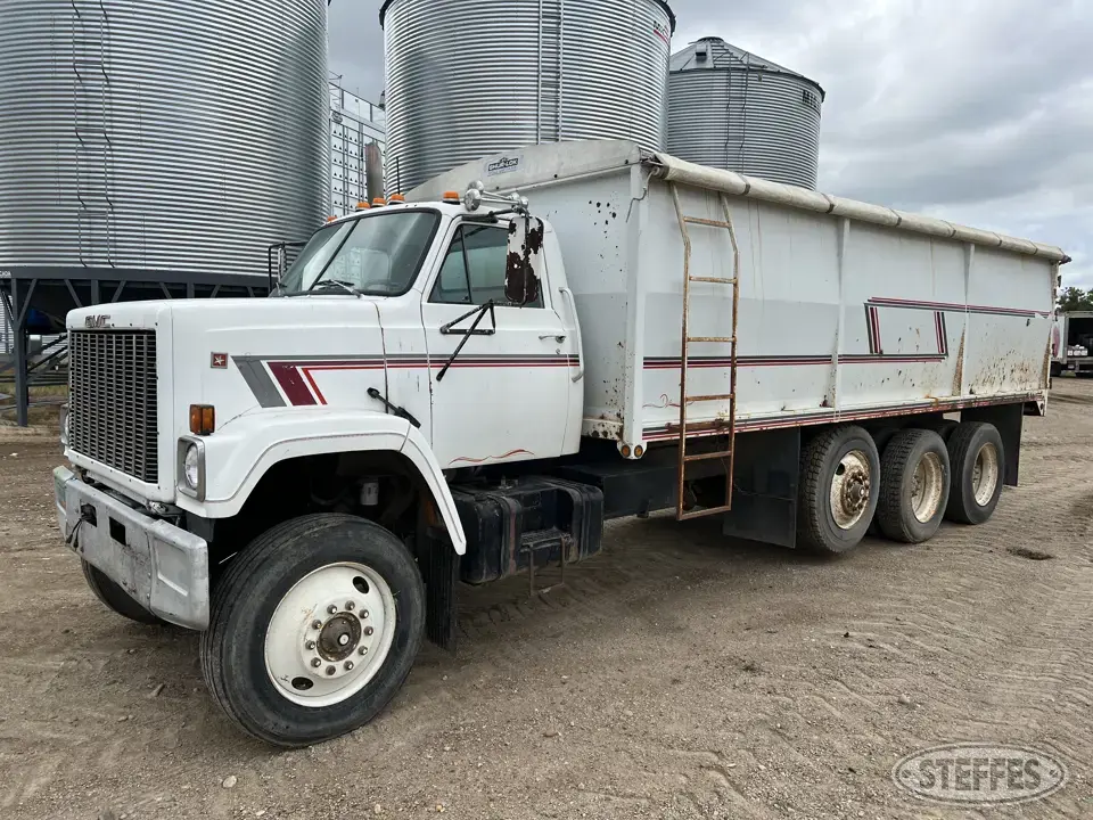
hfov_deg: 67.3
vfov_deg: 53.1
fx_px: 821
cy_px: 410
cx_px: 546
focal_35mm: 26
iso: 50
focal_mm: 5.7
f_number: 1.5
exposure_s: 1/3831
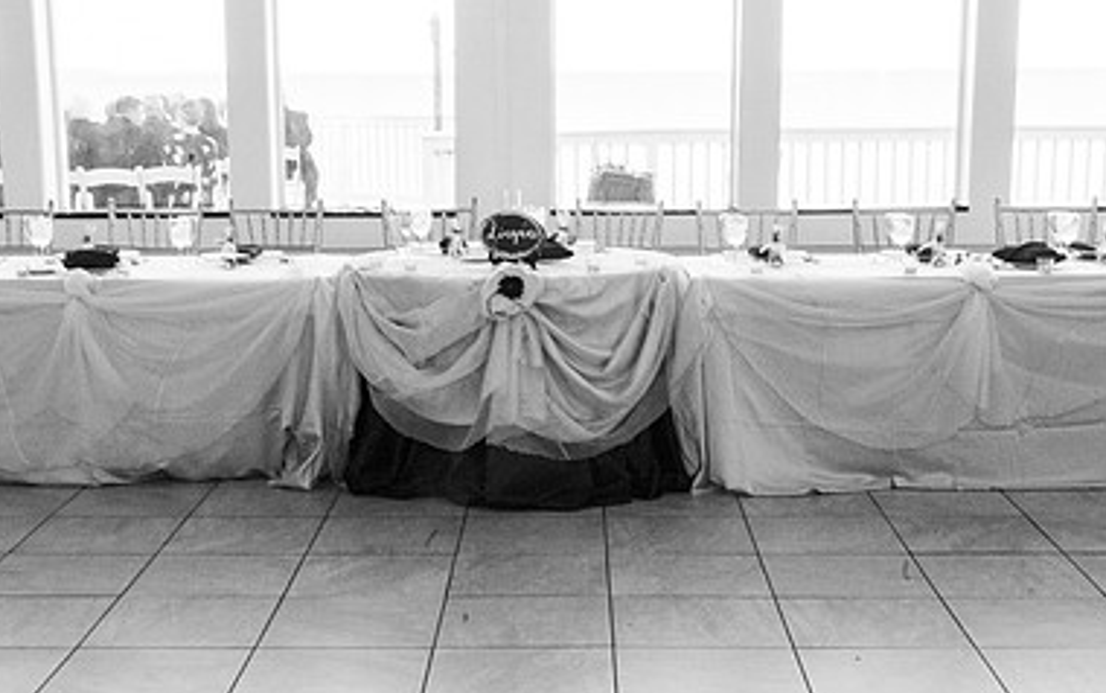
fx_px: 1870
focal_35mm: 62
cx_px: 513
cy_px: 425
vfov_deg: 21.0
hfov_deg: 32.9
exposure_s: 1/60
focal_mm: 35
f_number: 22
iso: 1000
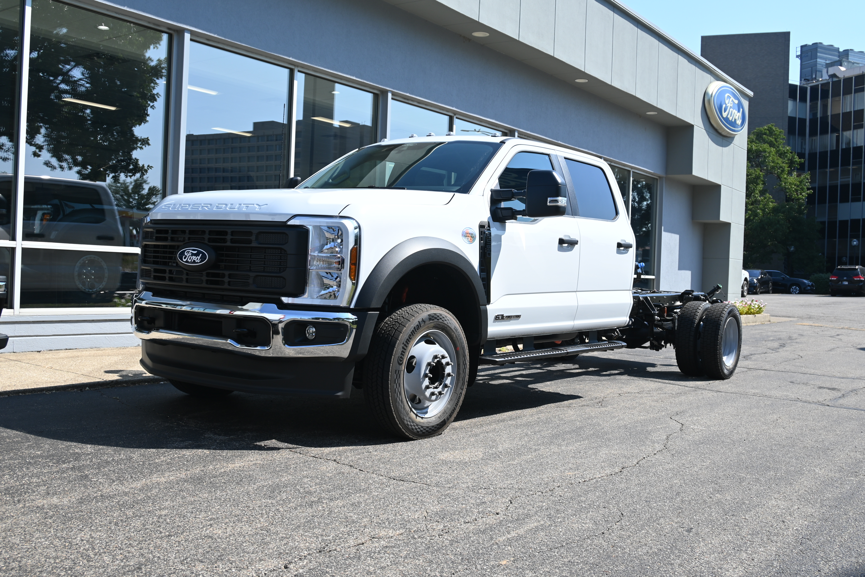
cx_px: 432
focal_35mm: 46
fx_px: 1099
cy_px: 288
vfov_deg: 29.4
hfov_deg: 43.0
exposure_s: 1/400
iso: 100
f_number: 7.1
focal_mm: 30.5
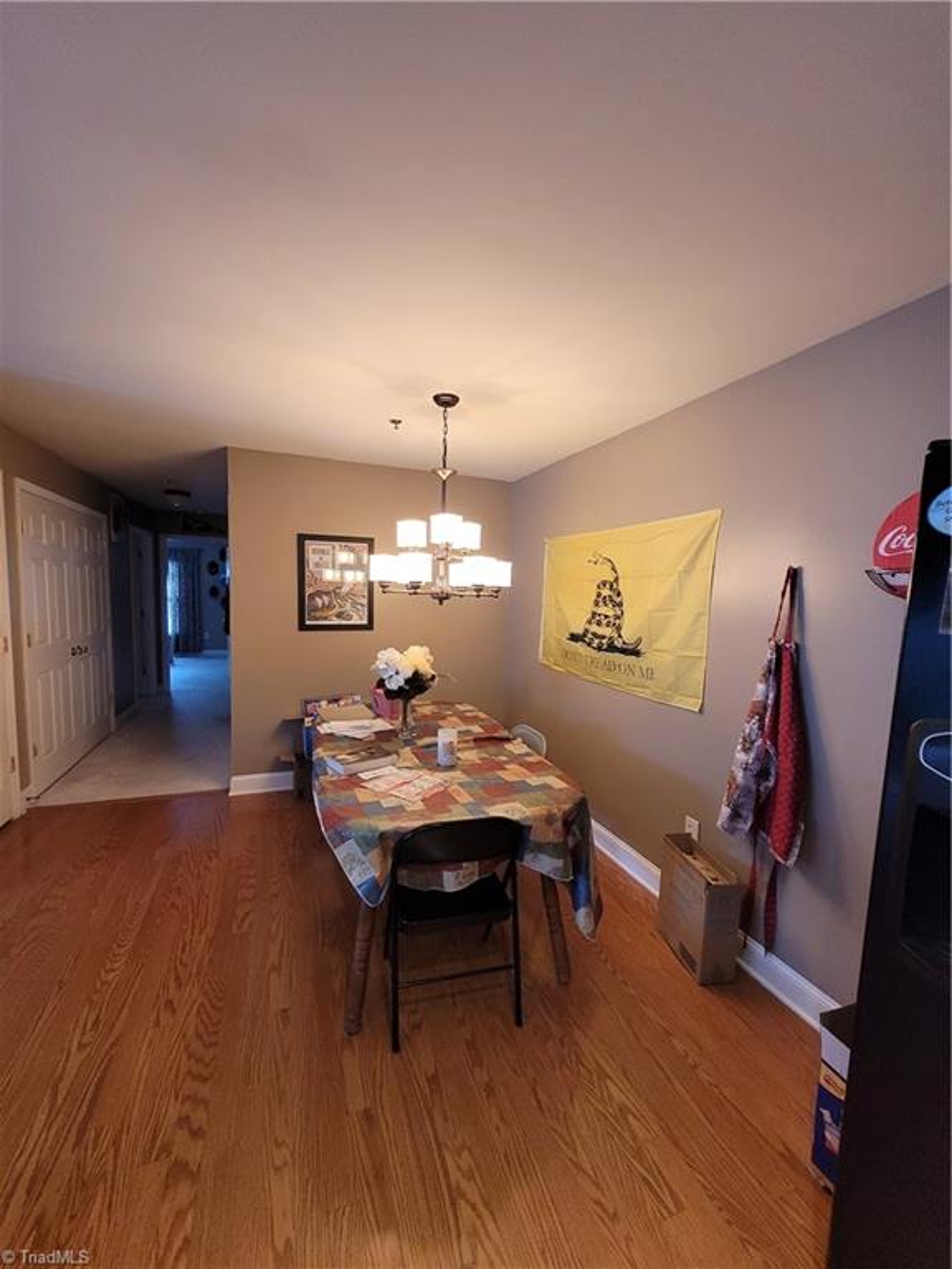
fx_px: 477
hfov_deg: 89.9
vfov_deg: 106.2
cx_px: 476
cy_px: 634
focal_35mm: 13
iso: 250
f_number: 2.2
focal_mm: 1.74
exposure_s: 1/60
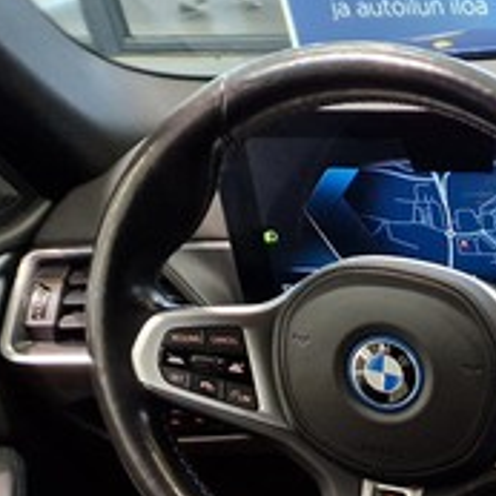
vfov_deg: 20.8
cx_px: 889
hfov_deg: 18.3
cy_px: 665
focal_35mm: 75
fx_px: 1216
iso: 320
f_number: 1.8
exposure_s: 1/61
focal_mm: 5.4
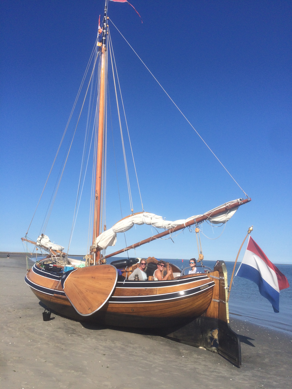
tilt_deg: +9.3
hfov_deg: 48.2
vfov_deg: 61.7
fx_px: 326
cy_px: 194
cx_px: 146
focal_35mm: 29
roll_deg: +0.4
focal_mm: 4.15
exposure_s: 1/2933
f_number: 2.2
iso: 32
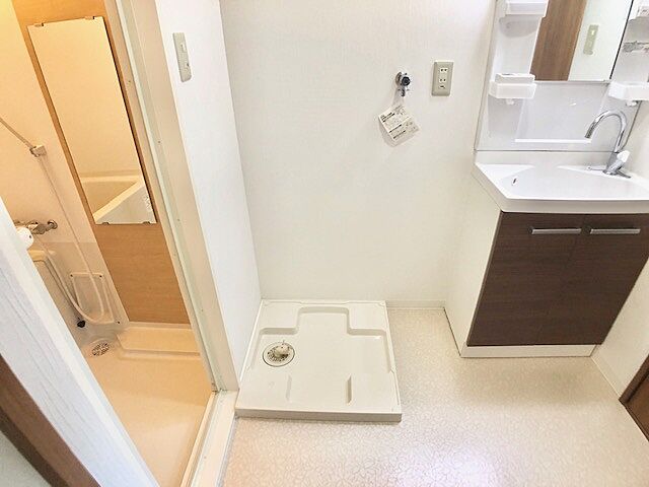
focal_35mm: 28
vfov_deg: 49.7
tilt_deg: -32.2
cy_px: 244
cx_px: 324
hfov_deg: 63.4
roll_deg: +2.5
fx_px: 525
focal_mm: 3.99
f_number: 1.8
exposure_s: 1/30
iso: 32
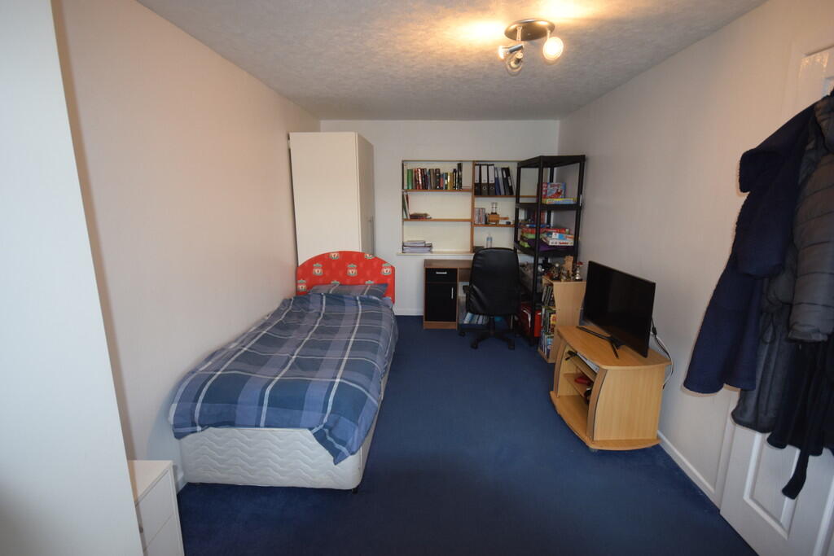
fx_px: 400
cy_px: 278
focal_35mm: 17
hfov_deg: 92.4
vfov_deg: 69.7
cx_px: 417
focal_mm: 11.5
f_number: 4.2
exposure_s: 1/60
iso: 800
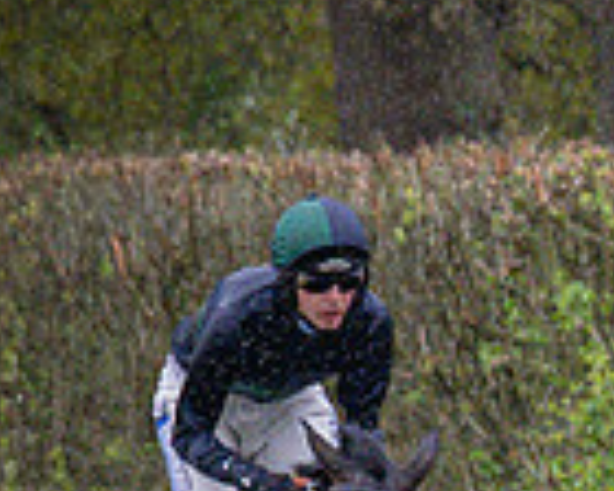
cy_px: 641
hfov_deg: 1.4
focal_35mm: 1377
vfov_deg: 1.1
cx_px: 1961
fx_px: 25023
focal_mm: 115
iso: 1600
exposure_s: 1/1000
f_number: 4
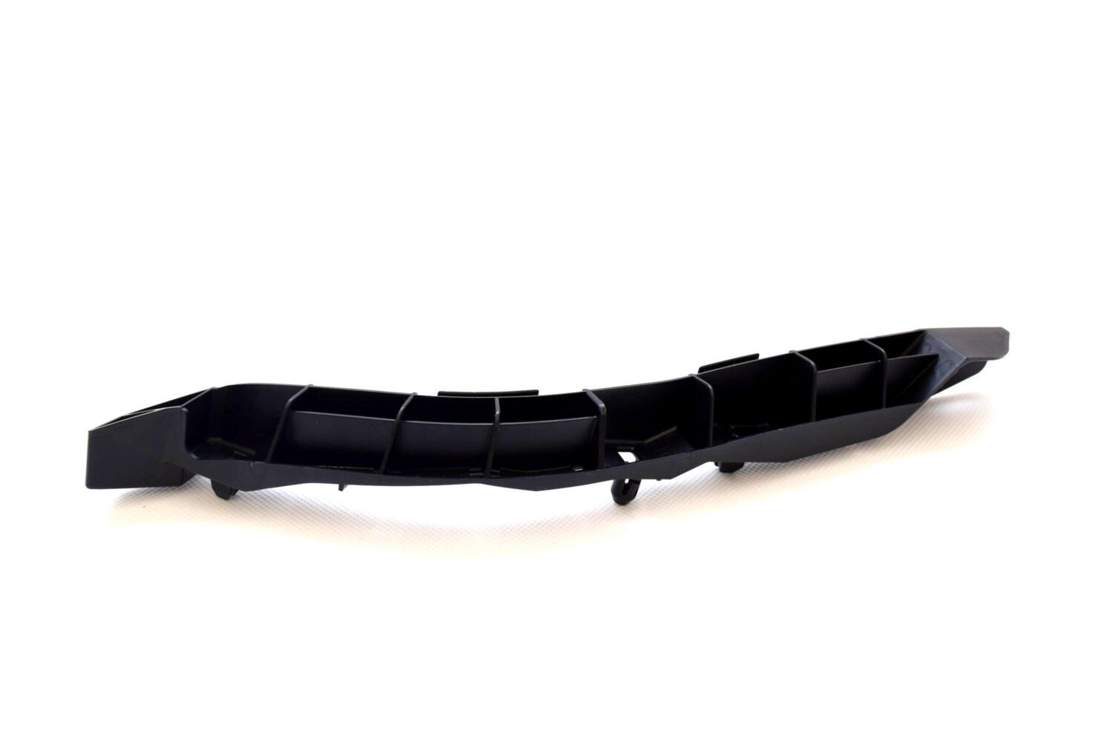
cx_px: 555
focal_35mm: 36
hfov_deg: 53.1
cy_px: 371
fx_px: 1111
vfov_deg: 36.9
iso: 400
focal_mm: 24
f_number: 8
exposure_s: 1/250
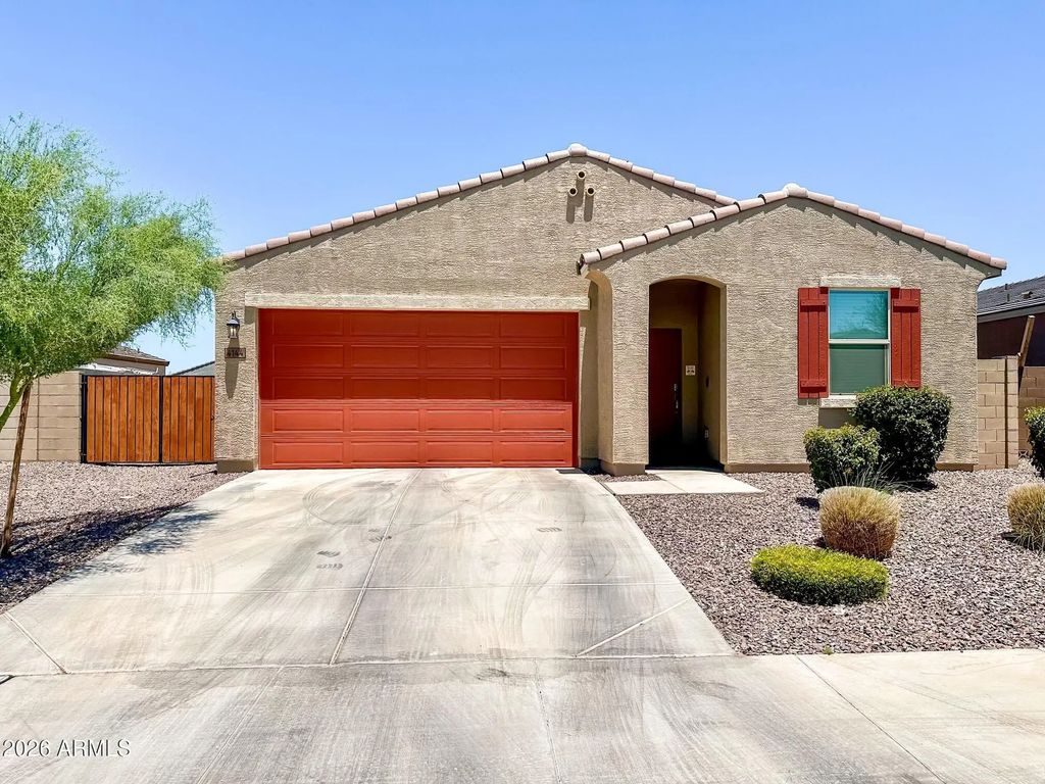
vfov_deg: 56.8
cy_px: 392
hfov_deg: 71.6
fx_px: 725
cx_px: 522
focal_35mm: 24
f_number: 1.8
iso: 80
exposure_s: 1/6400
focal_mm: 6.86
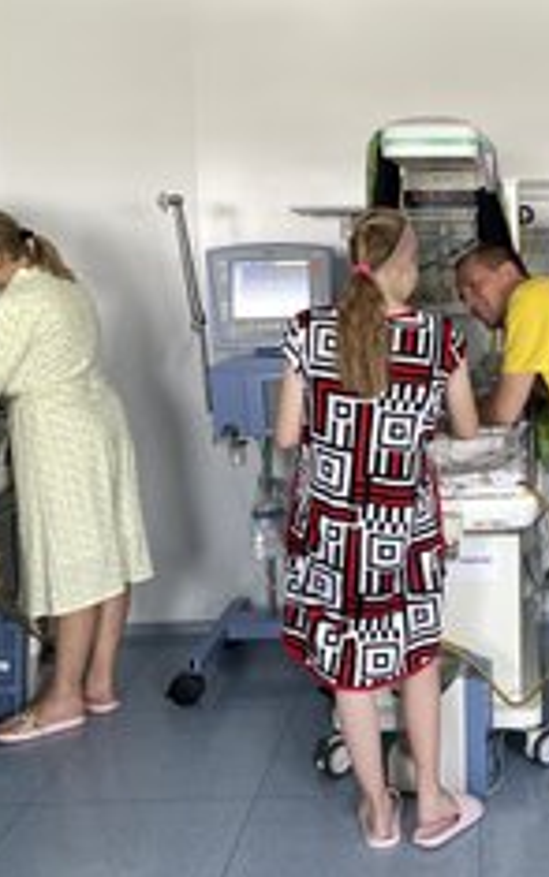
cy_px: 343
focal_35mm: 47
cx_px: 519
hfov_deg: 26.3
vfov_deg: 42.4
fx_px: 1124
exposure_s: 1/111
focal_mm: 4.2
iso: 125
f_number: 1.6
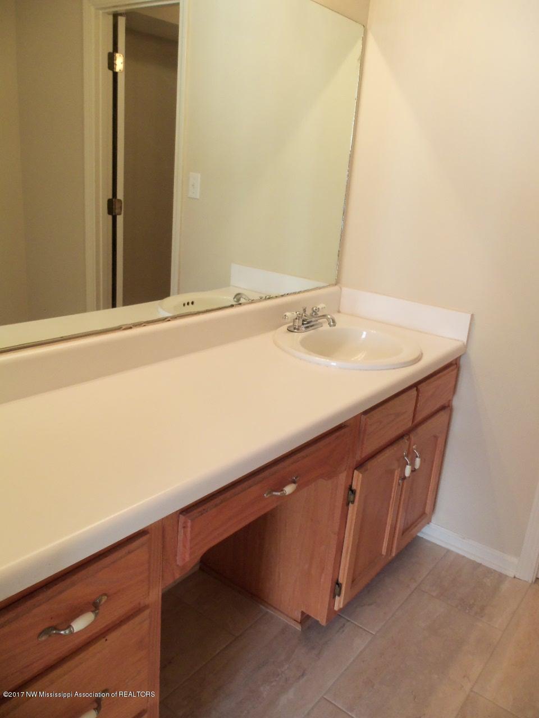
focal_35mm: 29
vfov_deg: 61.7
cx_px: 270
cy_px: 359
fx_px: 602
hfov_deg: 48.2
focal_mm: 5.2
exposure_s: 1/30
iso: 80
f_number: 3.4
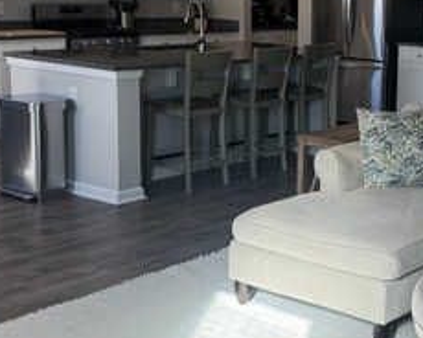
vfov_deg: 22.3
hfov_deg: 26.6
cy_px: 90
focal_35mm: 68
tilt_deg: -7.5
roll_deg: -2.1
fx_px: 851
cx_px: 411
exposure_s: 1/149
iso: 100
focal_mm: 6.76
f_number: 1.78
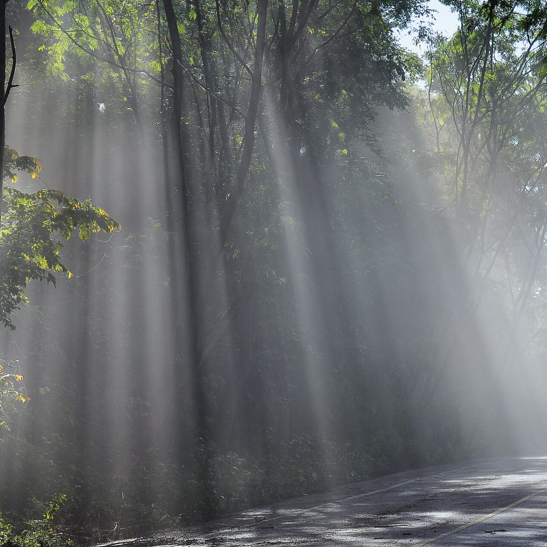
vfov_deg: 9.8
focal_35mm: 179
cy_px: 312
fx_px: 3200
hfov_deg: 9.8
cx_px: 296
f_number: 8
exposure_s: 1/200
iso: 100
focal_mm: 70
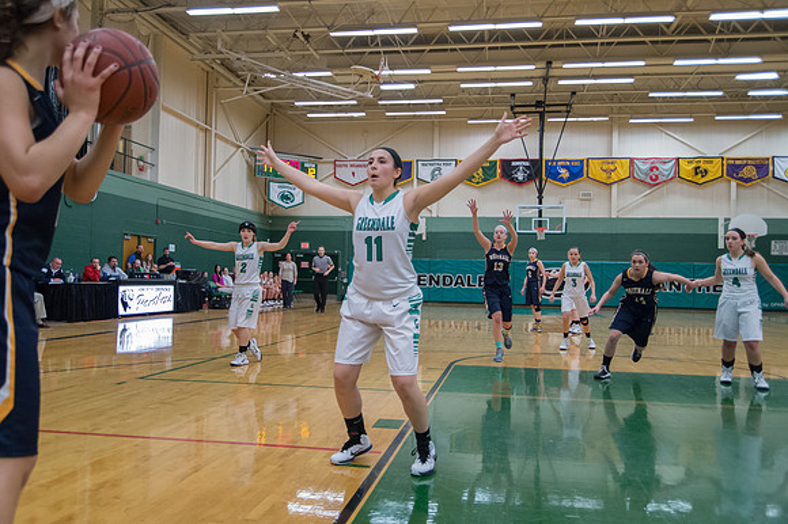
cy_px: 262
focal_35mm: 33
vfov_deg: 39.9
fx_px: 722
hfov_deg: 57.3
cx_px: 394
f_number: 5.6
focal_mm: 32
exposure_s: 1/400
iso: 8000
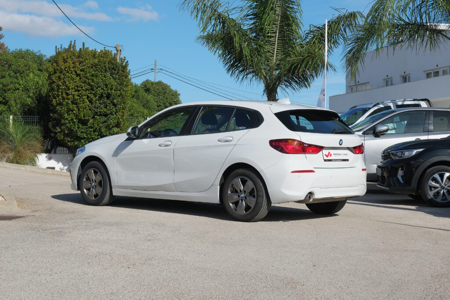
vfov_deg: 21.6
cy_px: 150
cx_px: 225
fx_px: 788
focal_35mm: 63
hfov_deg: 31.9
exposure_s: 1/320
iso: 160
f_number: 9
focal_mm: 42
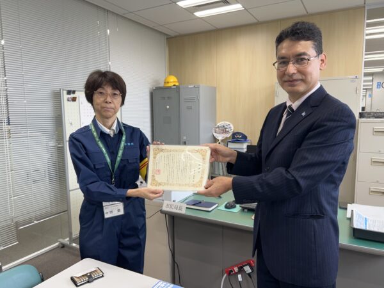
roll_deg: +1.0
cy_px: 144
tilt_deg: -7.3
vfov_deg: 53.1
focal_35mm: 26
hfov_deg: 67.3
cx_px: 192
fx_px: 288
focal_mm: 5.7
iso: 100
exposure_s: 1/100
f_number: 1.5
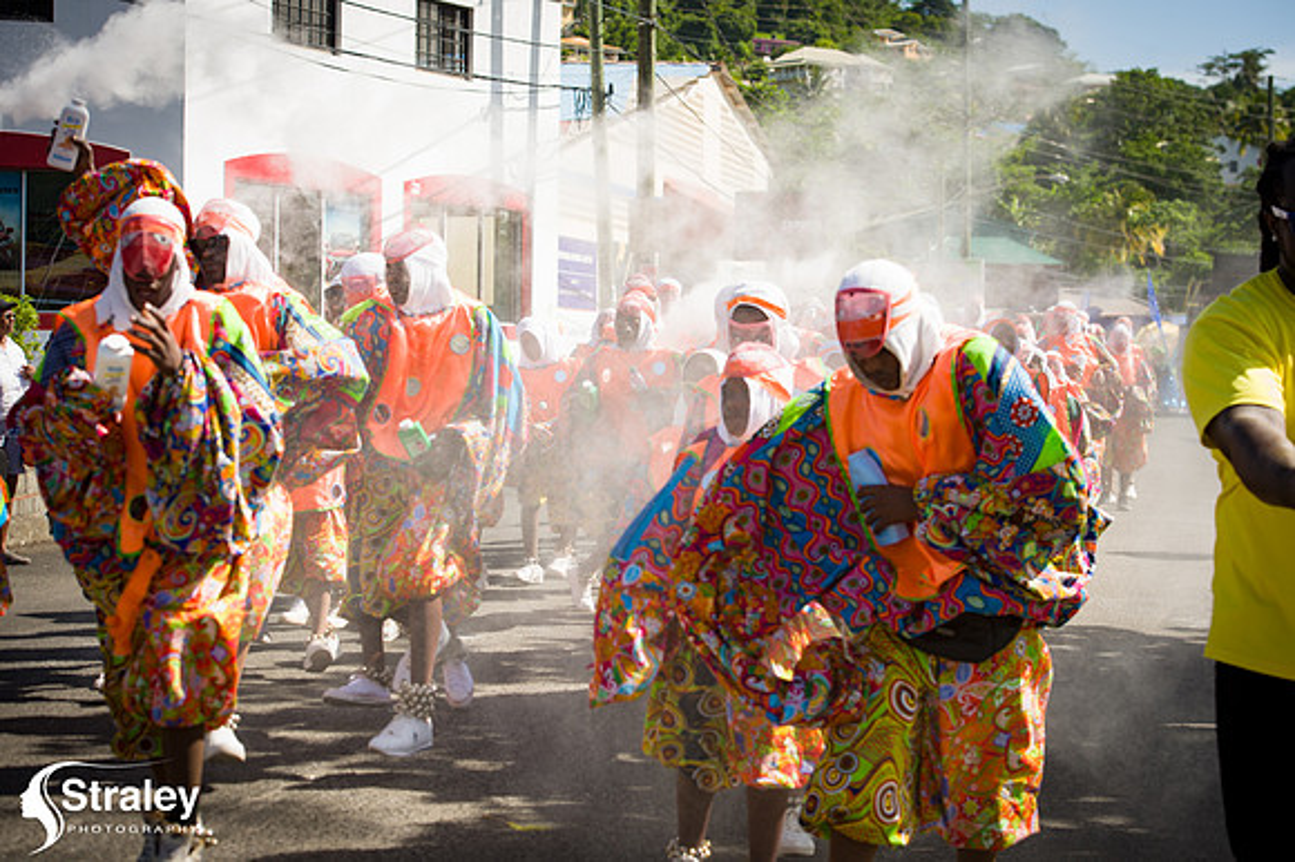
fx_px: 2517
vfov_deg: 19.4
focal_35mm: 70
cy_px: 431
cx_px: 648
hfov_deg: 28.9
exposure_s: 1/250
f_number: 6.3
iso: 100
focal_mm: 70
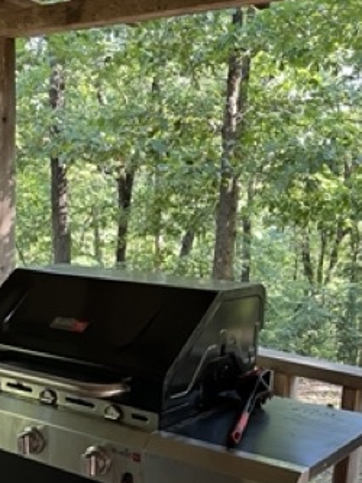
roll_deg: -1.2
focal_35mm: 50
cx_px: 98
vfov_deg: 37.2
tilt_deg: -13.5
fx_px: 697
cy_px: 364
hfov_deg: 28.8
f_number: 1.6
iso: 125
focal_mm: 5.1
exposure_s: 1/85
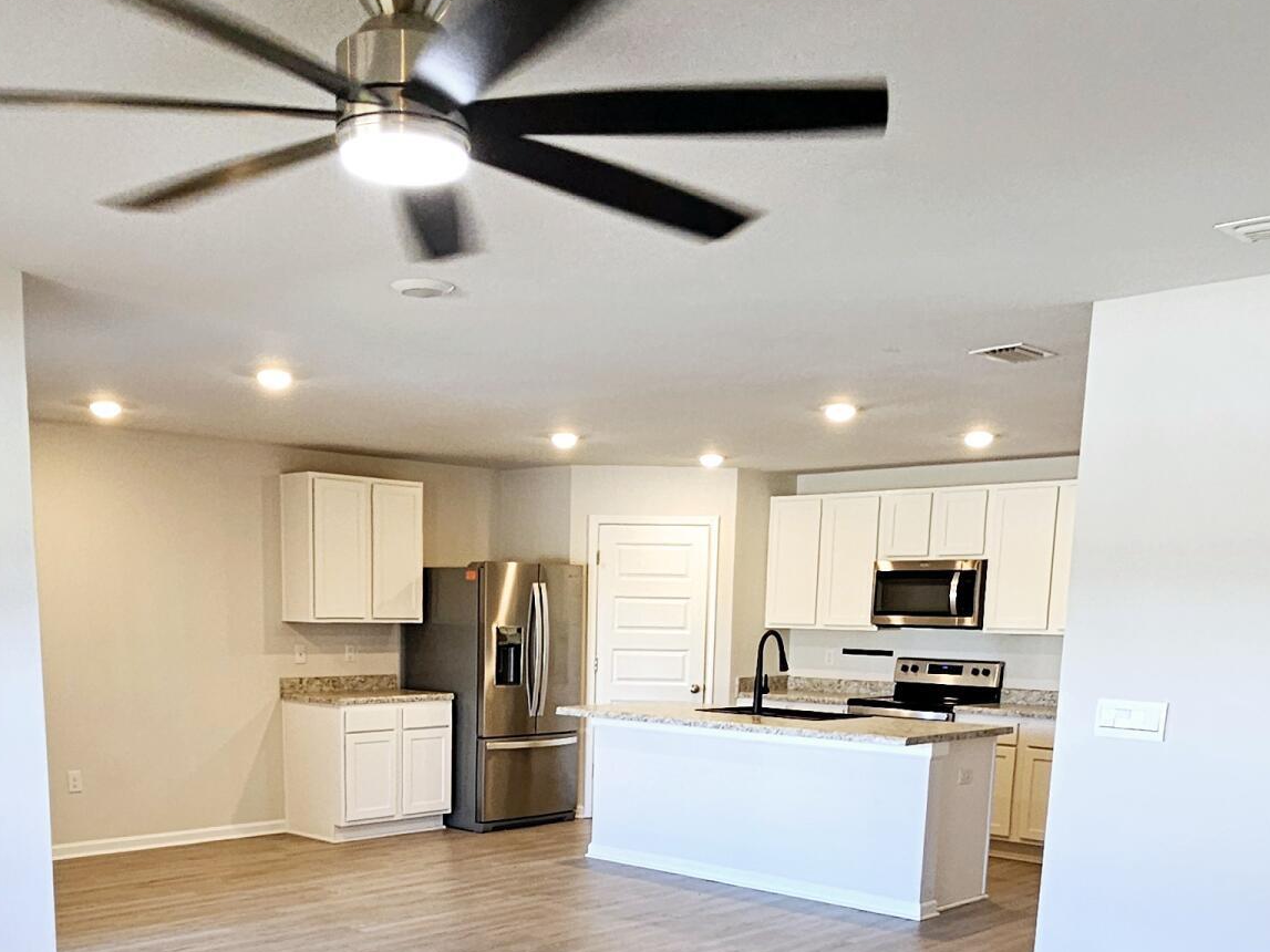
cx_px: 535
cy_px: 857
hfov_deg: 53.7
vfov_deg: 38.9
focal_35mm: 34
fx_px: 1247
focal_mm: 2.2
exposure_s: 1/60.2
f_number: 2.2
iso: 100
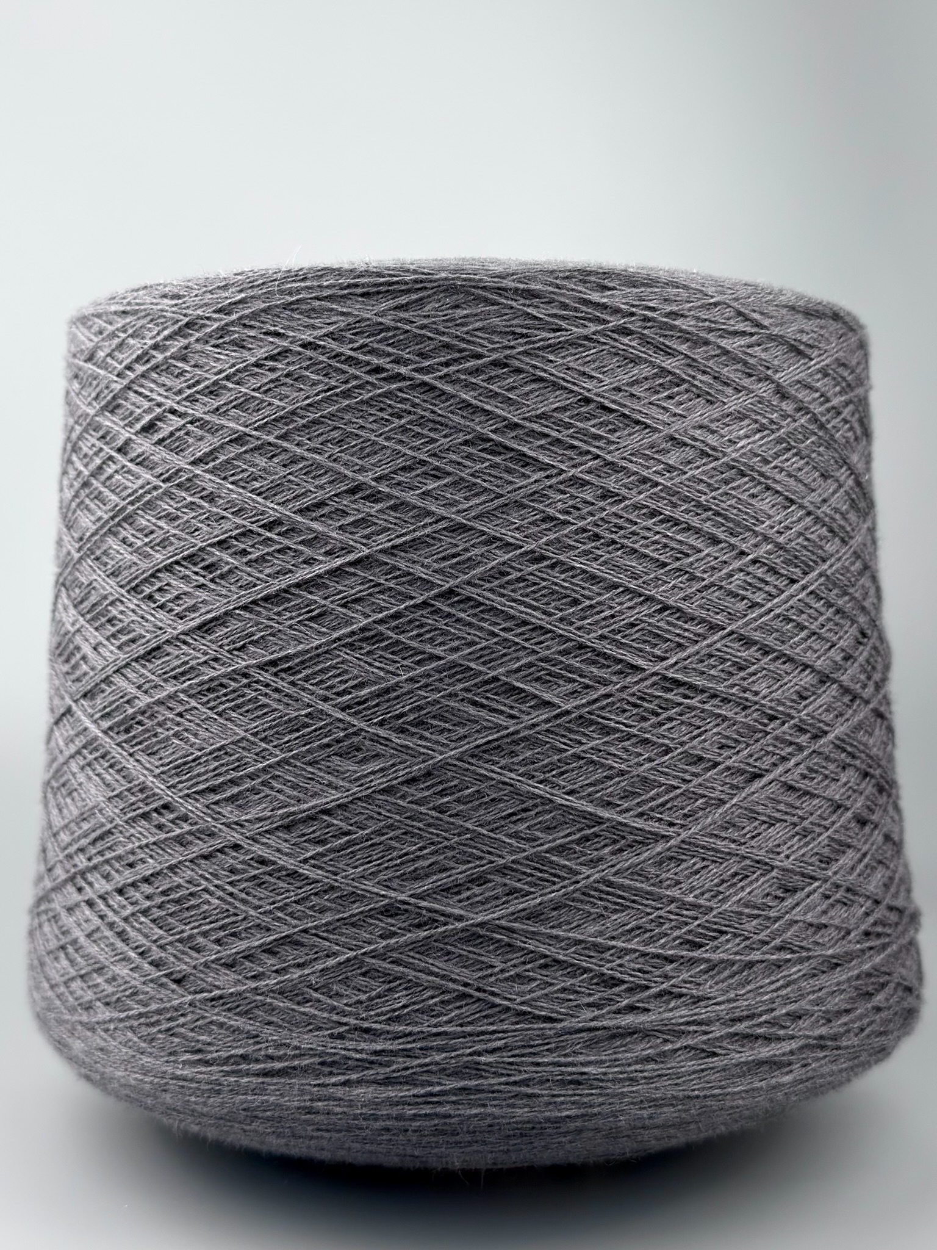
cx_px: 468
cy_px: 625
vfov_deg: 71.6
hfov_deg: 56.8
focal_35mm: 24
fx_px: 866
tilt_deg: -3.2
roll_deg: -0.8
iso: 64
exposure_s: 1/519
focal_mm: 6.76
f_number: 1.78
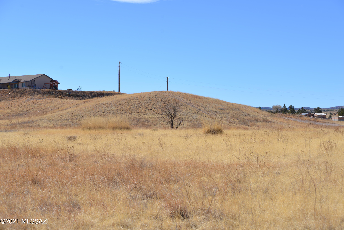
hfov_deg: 32.4
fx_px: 593
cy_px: 115
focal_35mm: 62
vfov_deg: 21.9
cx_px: 172
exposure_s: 1/800
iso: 200
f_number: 7.1
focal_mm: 62
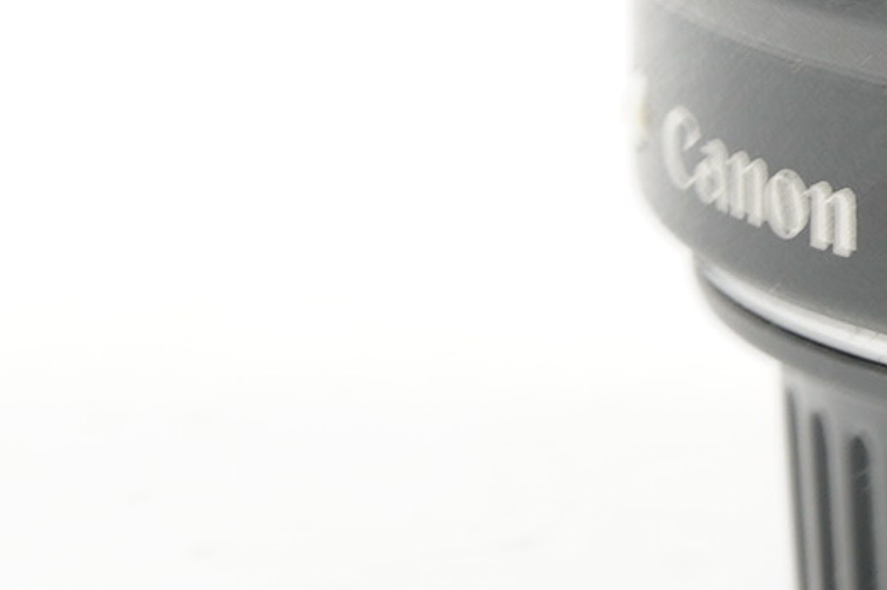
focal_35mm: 516
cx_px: 1543
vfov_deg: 2.7
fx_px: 12702
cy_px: -455
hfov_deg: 4.0
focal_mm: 90
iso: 200
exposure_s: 1/1.25
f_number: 11
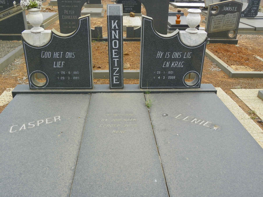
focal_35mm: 35
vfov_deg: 40.7
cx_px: 132
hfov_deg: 52.6
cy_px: 98
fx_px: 266
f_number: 4.5
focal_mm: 6.2
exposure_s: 1/200
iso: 64
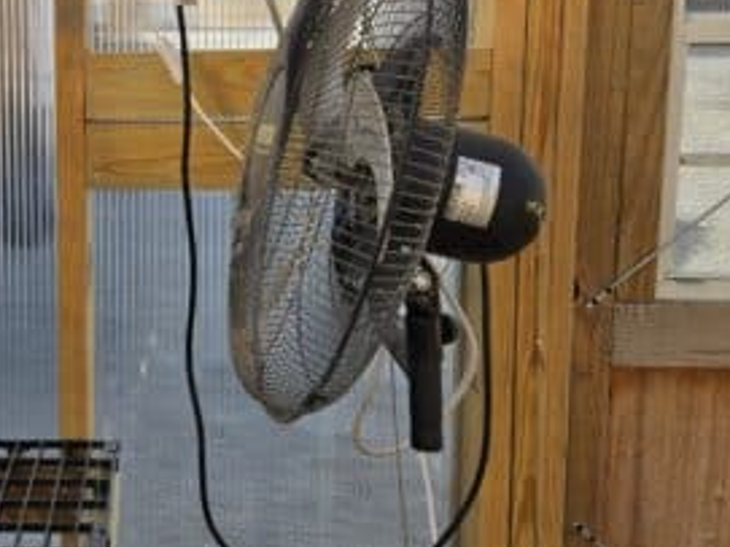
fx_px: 1075
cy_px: 137
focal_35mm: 51
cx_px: 127
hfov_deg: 36.0
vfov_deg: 28.1
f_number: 1.8
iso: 25
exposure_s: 1/1061
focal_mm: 5.4
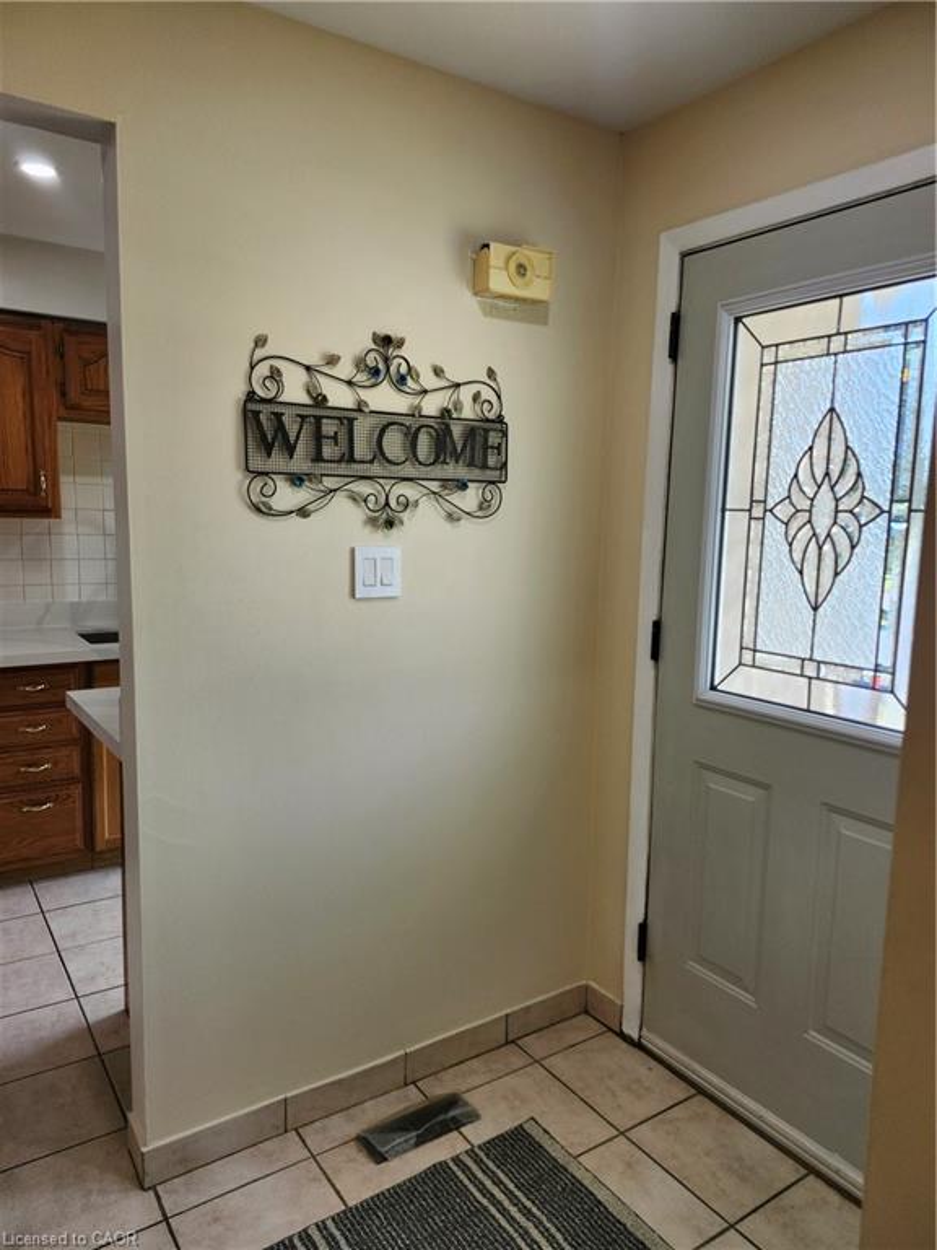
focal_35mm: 23
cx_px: 468
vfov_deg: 73.9
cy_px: 625
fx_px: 830
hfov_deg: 58.9
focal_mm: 5.54
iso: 100
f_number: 1.8
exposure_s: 1/180
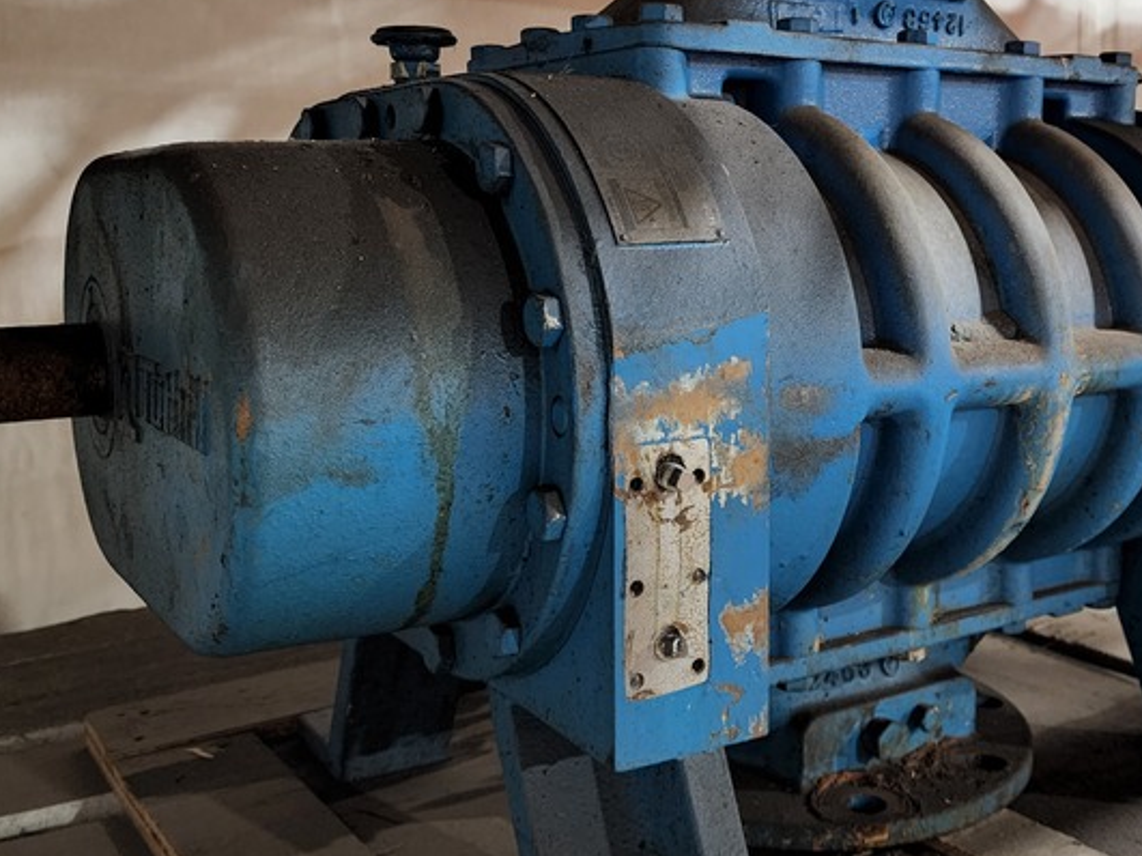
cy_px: 349
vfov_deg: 36.7
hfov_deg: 47.2
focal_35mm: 39
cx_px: 748
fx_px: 1286
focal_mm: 6.4
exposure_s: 1/40
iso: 500
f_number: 1.8
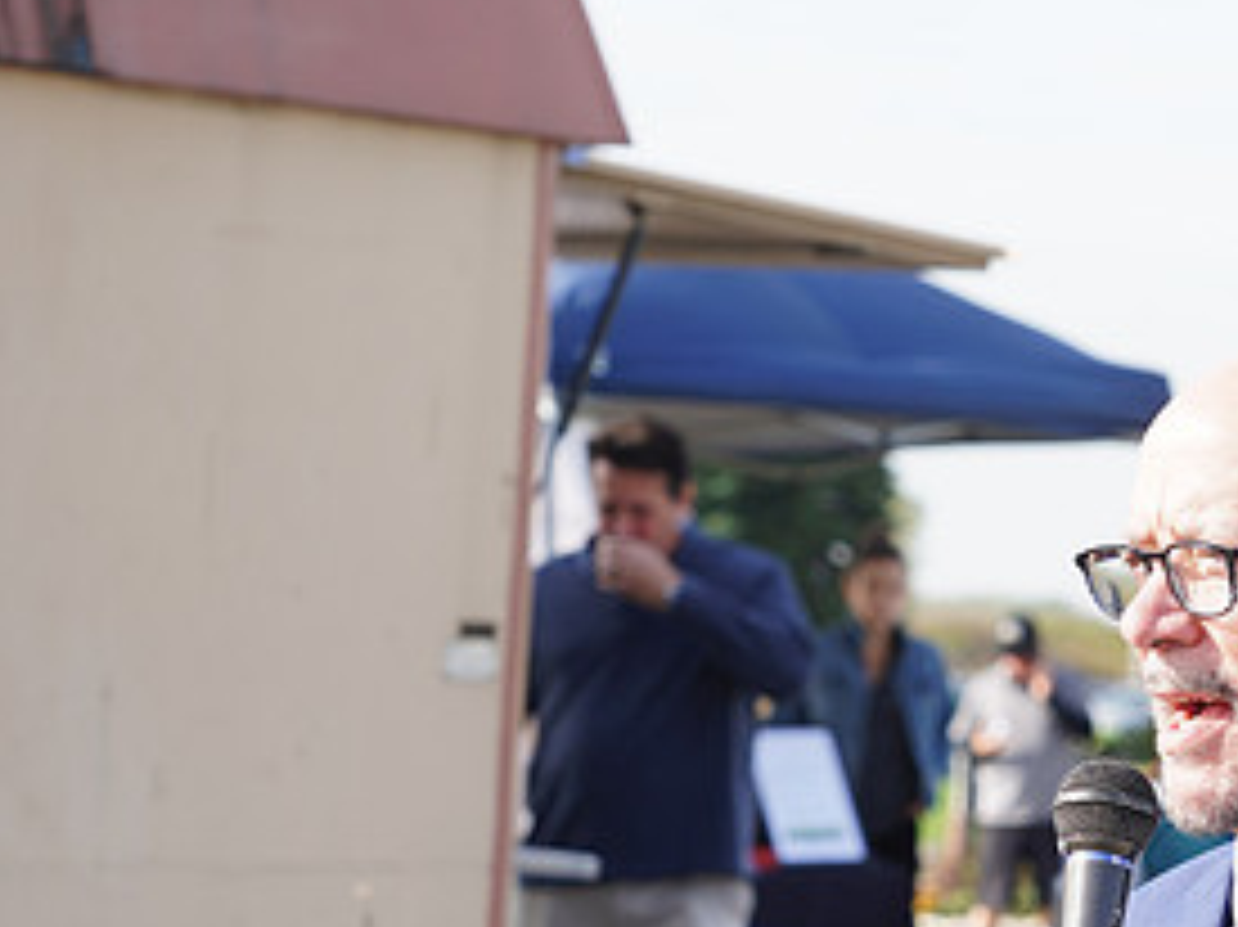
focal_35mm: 154
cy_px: 763
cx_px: 1247
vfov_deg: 9.6
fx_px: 5505
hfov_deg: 12.7
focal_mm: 76
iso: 100
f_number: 5.6
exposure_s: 1/200
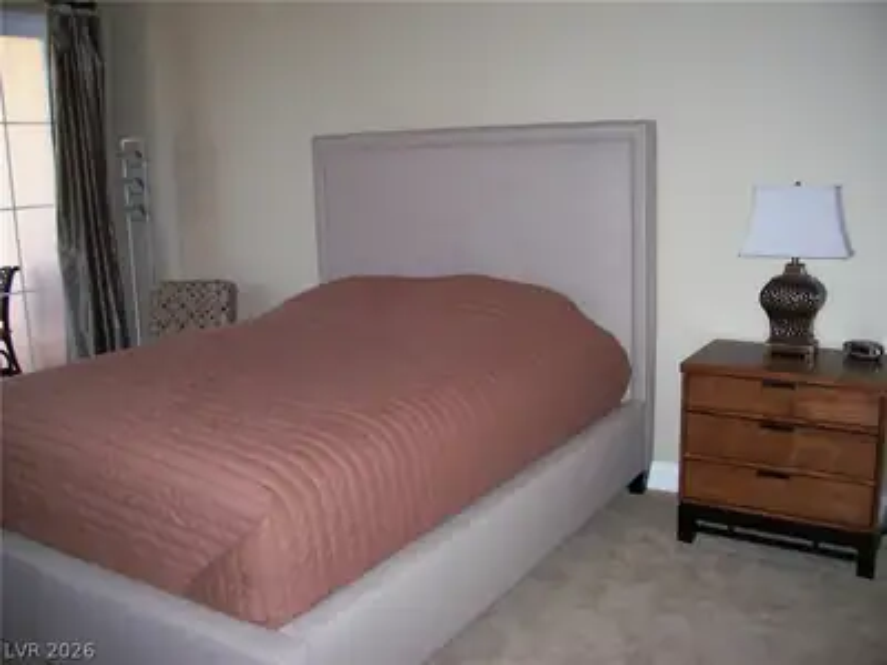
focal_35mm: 34
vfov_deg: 41.8
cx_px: 444
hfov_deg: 54.0
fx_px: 871
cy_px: 332
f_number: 2.7
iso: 140
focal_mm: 5.6
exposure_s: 1/112
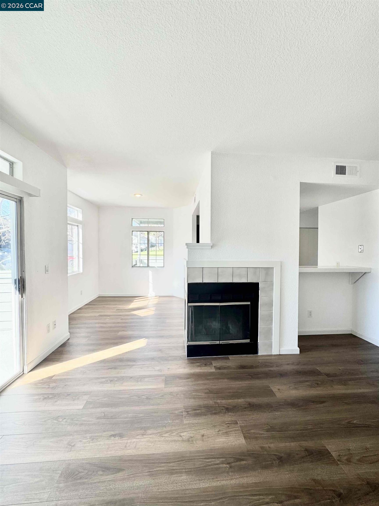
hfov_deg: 85.7
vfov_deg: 102.1
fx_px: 204
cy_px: 253
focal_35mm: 14
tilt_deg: -0.7
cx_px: 190
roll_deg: +0.2
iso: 40
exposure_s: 1/119
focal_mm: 2.22
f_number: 2.2
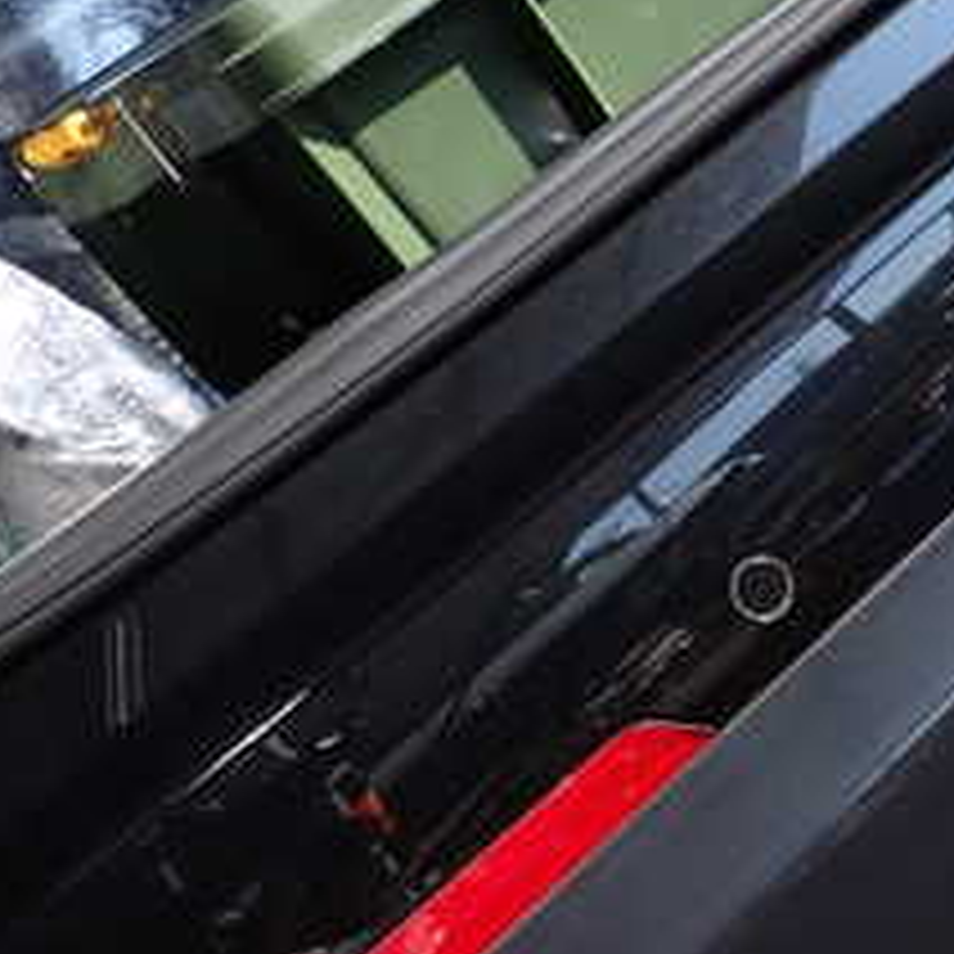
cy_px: 418
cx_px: 1323
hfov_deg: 20.5
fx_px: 2339
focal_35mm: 75
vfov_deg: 23.0
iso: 100
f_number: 3.2
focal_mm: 5.4
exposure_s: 1/250
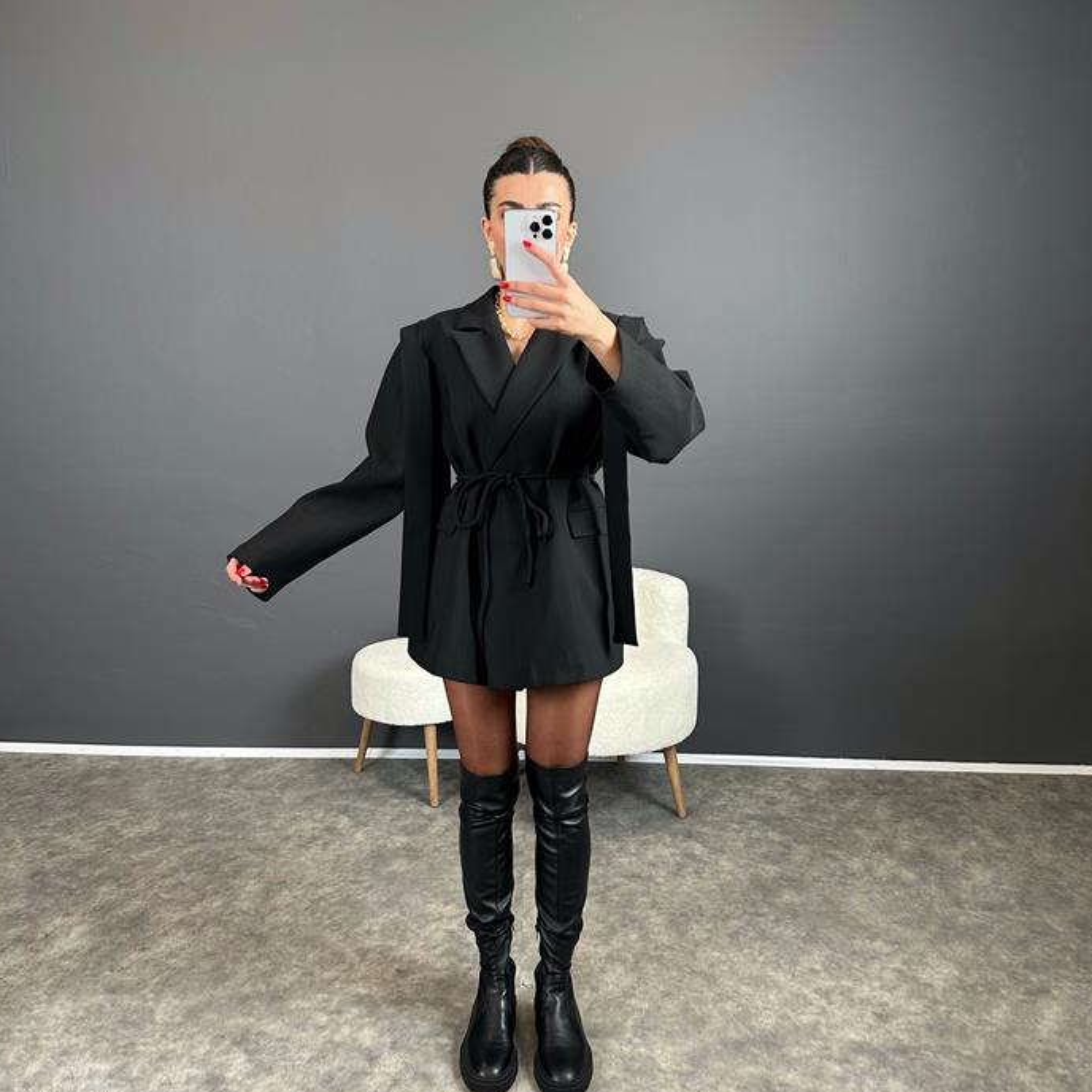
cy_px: 490
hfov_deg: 55.6
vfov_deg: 55.5
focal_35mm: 29
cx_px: 545
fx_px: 1035
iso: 160
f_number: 1.78
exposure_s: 1/121
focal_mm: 6.86
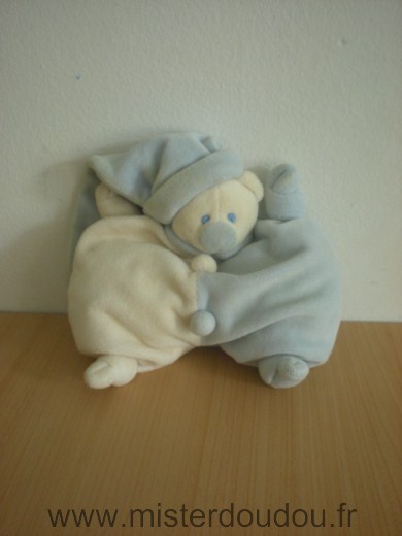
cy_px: 268
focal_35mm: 38
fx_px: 588
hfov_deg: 37.7
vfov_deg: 49.0
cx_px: 201
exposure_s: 1/23
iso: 200
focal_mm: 6.3
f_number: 3.1
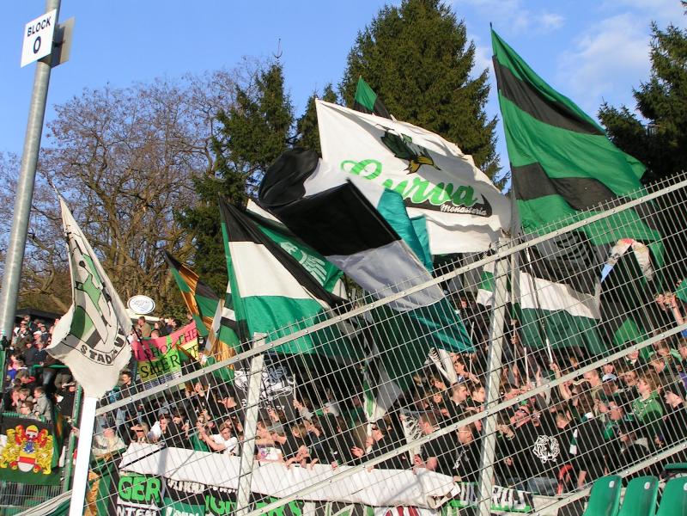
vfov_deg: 27.0
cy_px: 258
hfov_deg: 35.5
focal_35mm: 54
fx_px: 1072
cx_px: 344
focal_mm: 8.3
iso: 50
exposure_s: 1/320
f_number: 5
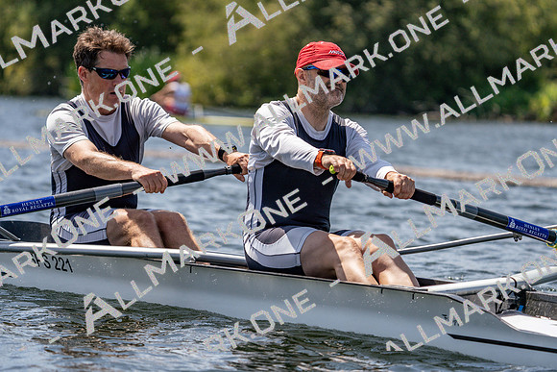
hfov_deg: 8.2
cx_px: 278
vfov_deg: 5.5
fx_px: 3900
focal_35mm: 252
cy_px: 186
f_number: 5.6
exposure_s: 1/2000
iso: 250
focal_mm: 252
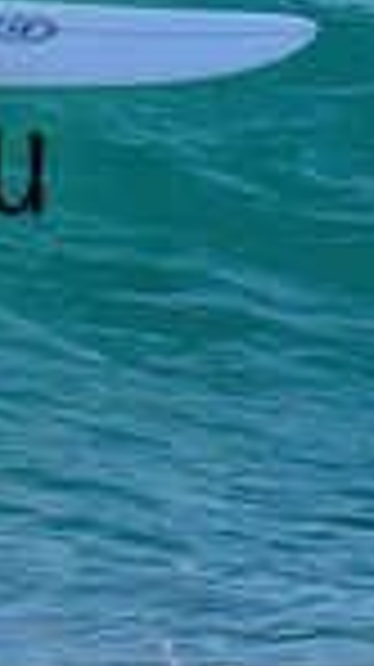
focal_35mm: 3915
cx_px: -365
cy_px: -36
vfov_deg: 0.6
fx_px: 69180
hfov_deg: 0.3
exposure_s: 1/1600
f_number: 11
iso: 2200
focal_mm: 800
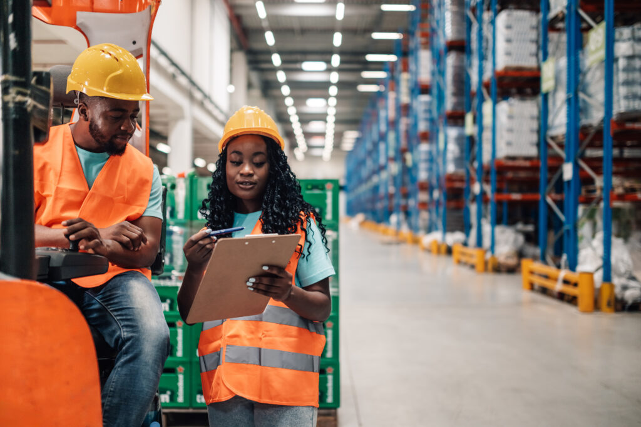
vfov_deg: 37.9
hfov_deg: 54.4
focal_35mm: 35
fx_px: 623
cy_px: 214
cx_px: 320
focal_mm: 35
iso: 400
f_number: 1.4
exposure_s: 1/400
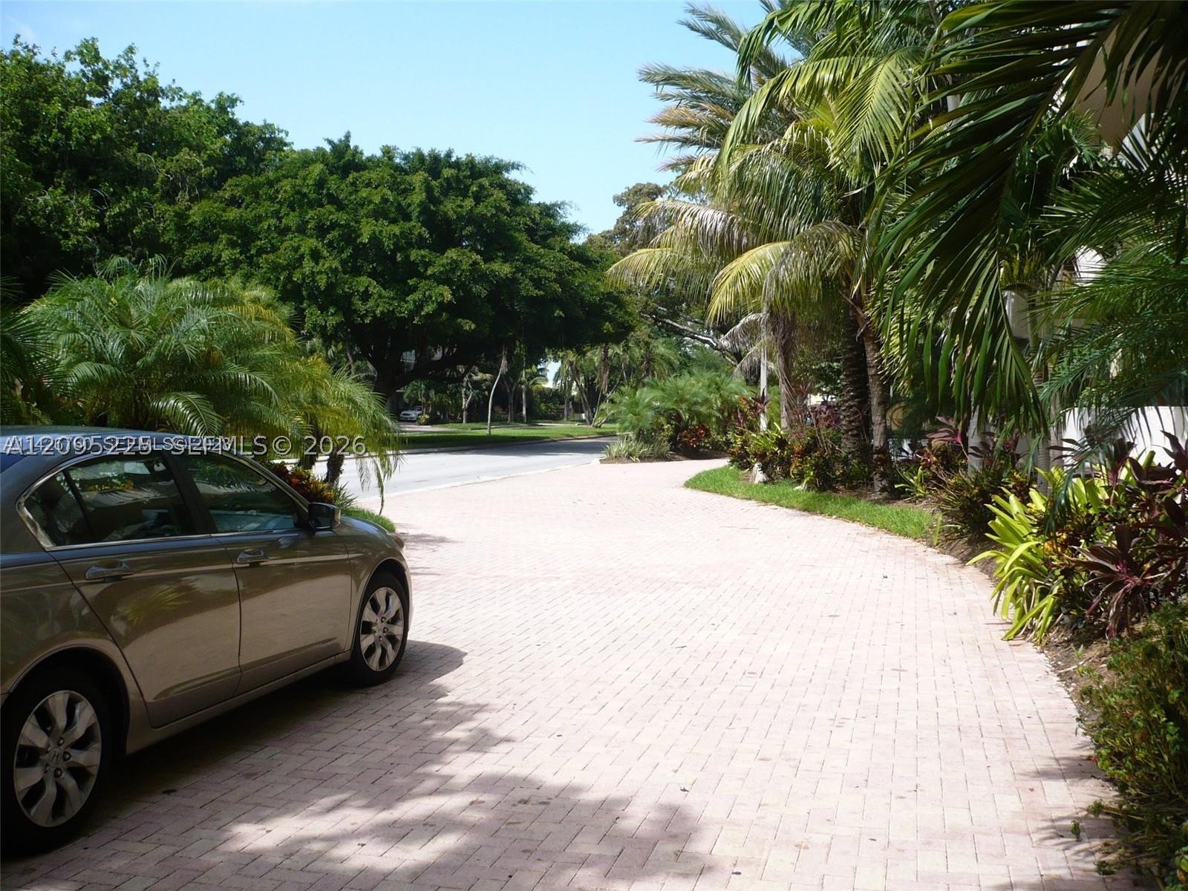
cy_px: 446
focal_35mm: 35
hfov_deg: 52.6
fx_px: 1201
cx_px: 594
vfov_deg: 40.7
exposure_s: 1/800
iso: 100
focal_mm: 5.8
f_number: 2.8
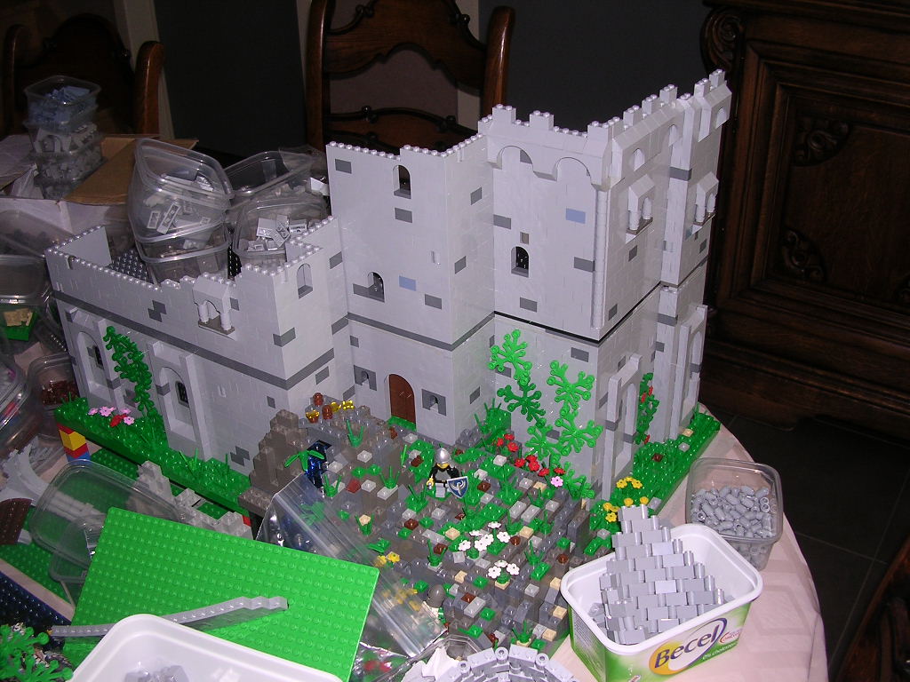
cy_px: 341
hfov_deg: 49.0
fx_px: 999
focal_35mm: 38
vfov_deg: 37.7
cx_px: 455
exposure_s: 1/60.1
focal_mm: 5.8
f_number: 2.8
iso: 100
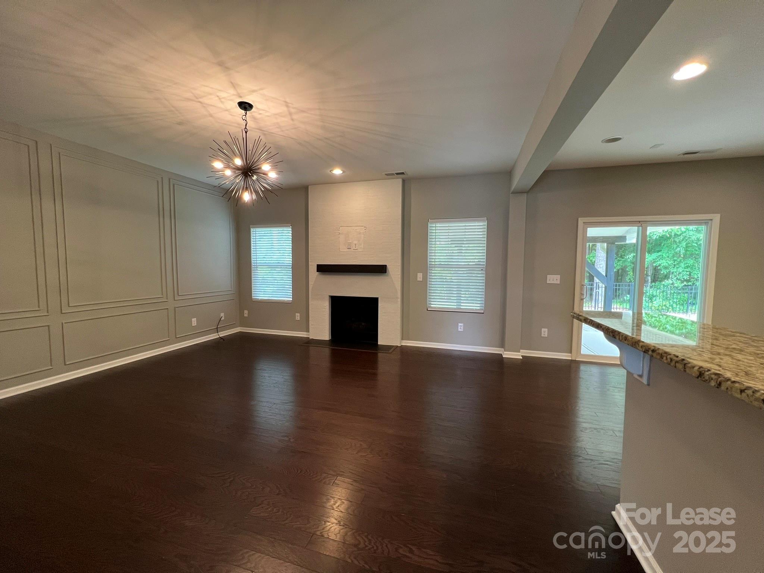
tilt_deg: -4.9
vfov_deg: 89.9
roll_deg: -0.4
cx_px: 382
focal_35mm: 13
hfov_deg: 106.2
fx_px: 287
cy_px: 286
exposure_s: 1/60
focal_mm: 1.57
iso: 200
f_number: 1.8
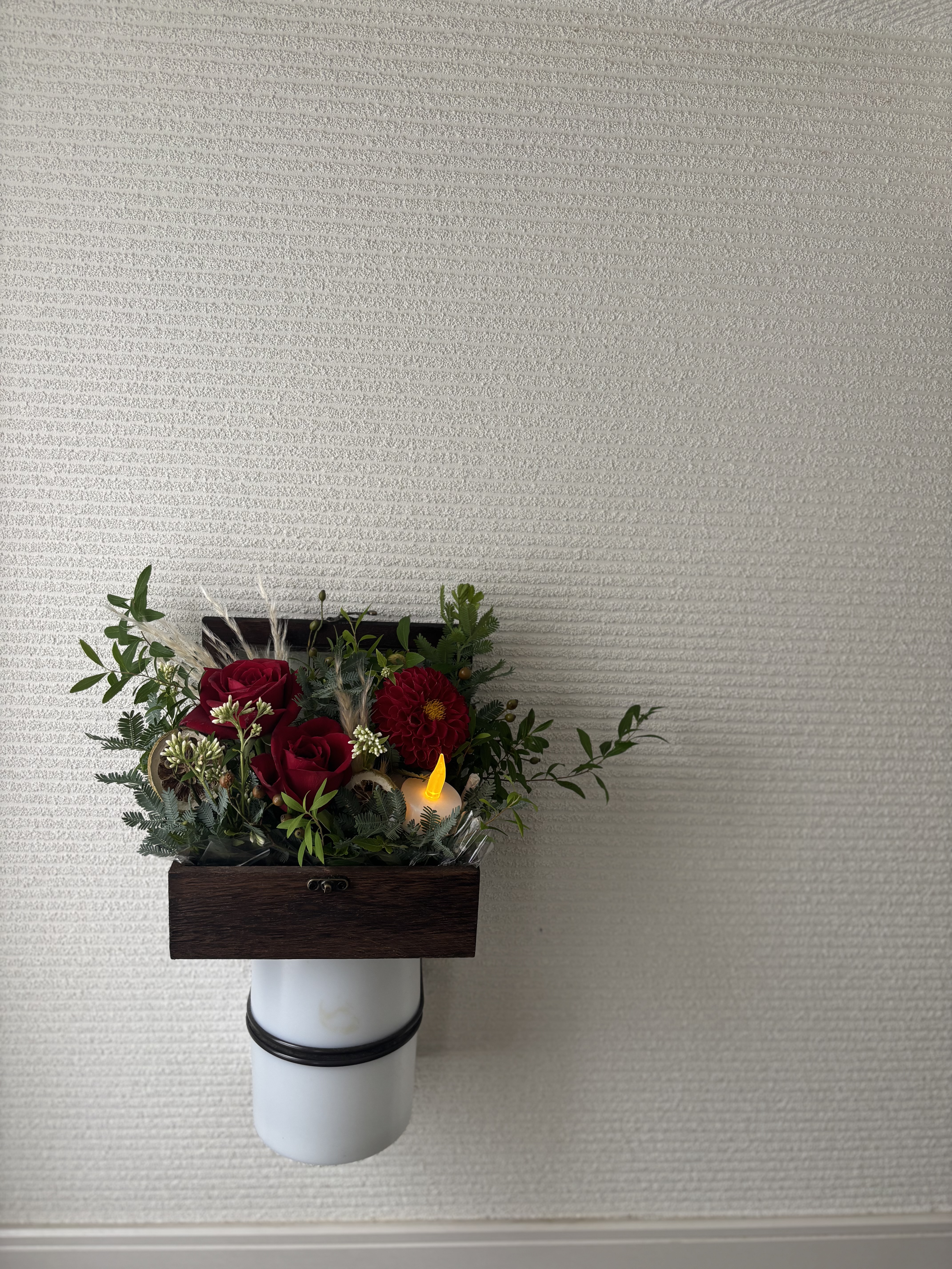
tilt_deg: -11.1
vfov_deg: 67.3
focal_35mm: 26
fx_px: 953
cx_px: 476
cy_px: 634
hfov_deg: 53.1
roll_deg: -3.4
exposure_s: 1/87
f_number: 1.6
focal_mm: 5.96
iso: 125
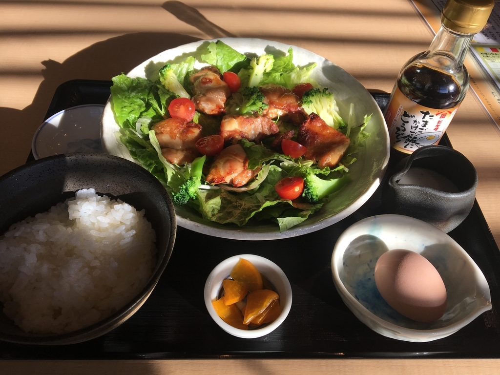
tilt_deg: -51.2
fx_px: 419
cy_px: 188
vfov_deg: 48.2
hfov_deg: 61.7
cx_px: 250
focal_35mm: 29
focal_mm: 4.15
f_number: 2.2
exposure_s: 1/368
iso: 25
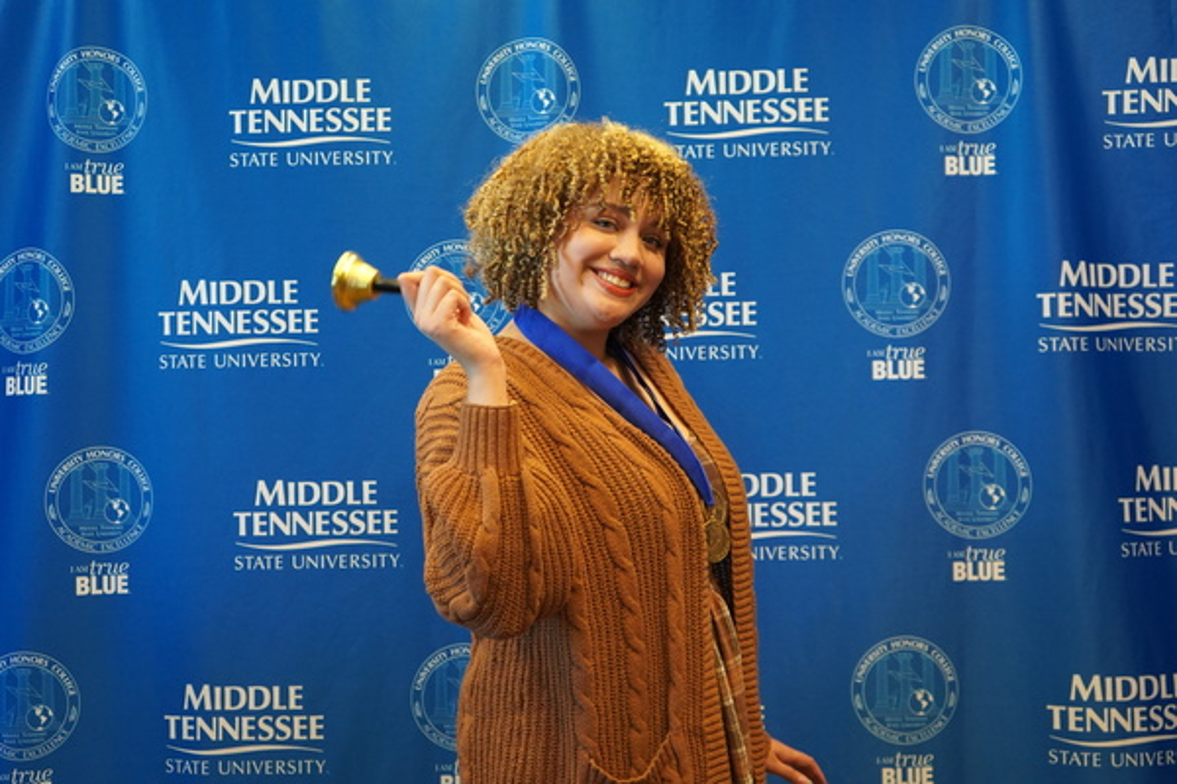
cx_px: 588
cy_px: 392
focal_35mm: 40
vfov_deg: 33.4
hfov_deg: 48.5
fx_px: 1308
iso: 2500
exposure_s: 1/160
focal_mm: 40
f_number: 4
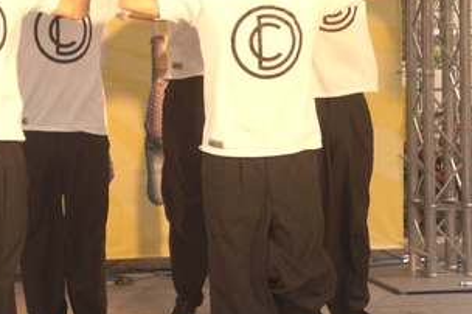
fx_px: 1495
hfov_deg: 17.4
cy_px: 46
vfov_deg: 11.9
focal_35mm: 114
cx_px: -26
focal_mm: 33
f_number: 4.5
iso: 800
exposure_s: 1/320
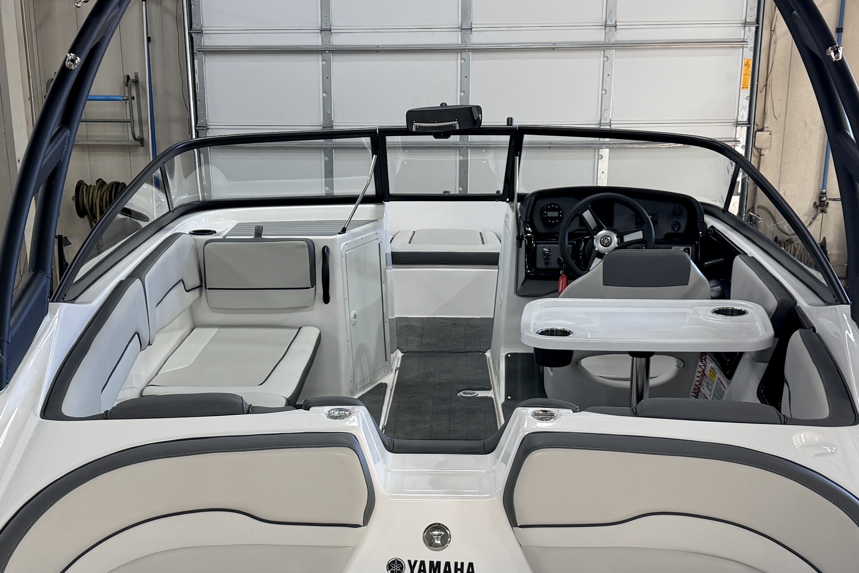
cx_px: 375
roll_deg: +0.7
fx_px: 1288
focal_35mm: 54
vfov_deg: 24.5
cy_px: 491
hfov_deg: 36.8
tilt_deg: -19.4
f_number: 1.78
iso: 100
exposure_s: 1/120
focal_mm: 6.76
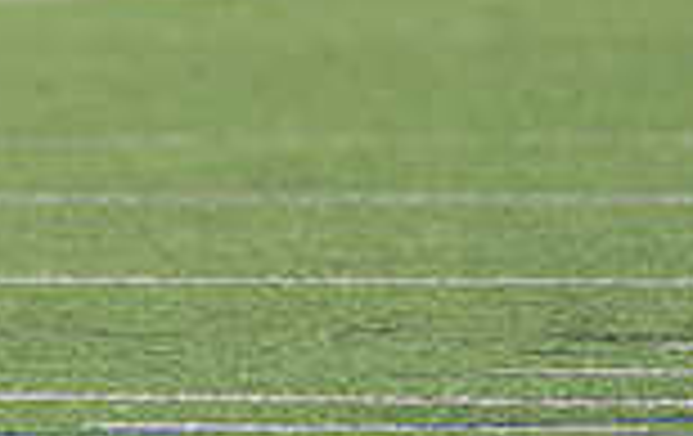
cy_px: -203
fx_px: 17073
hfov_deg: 2.3
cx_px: -697
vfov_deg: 1.5
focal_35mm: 902
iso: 250
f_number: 2.8
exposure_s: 1/1250
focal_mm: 153
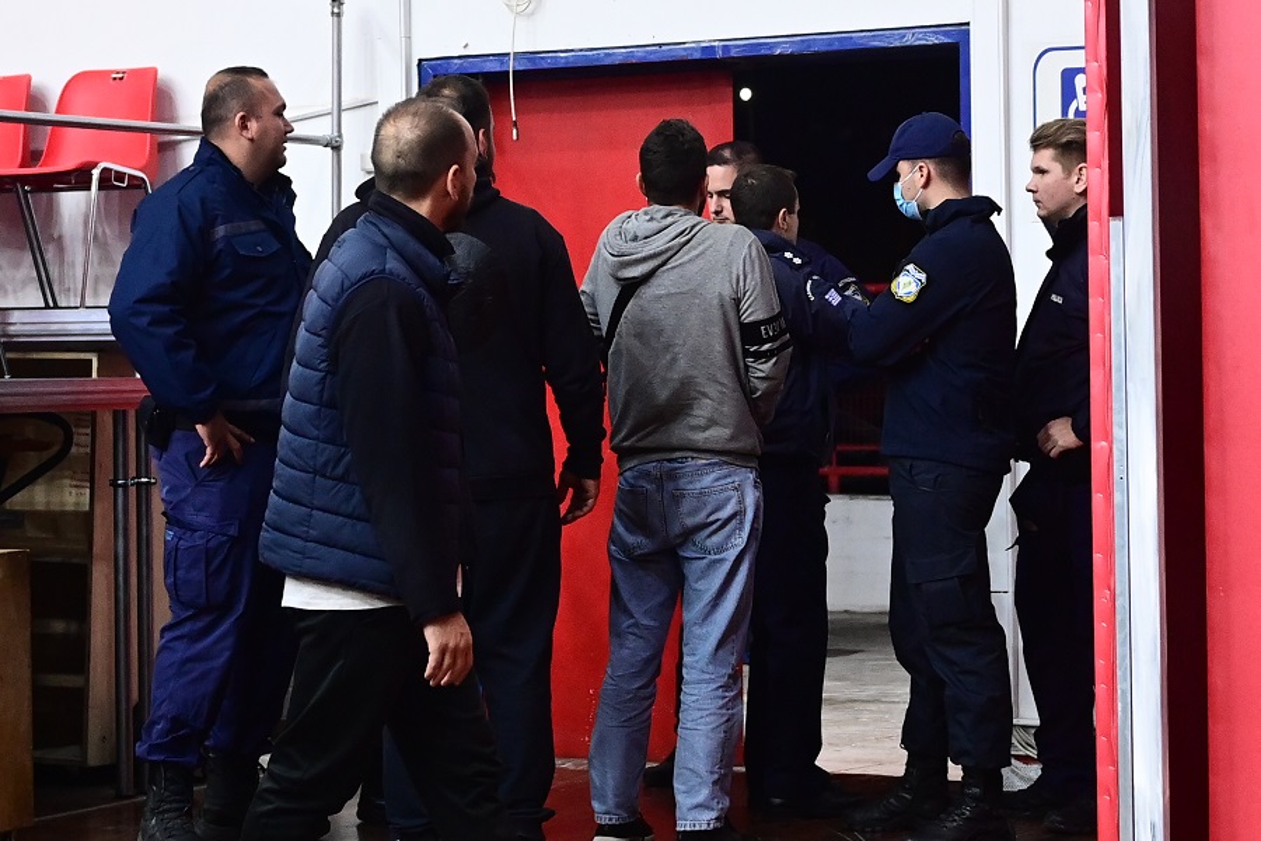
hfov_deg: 44.5
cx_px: 630
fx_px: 1541
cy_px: 420
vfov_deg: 30.5
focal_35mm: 44
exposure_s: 1/800
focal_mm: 44
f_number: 2.8
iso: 2500
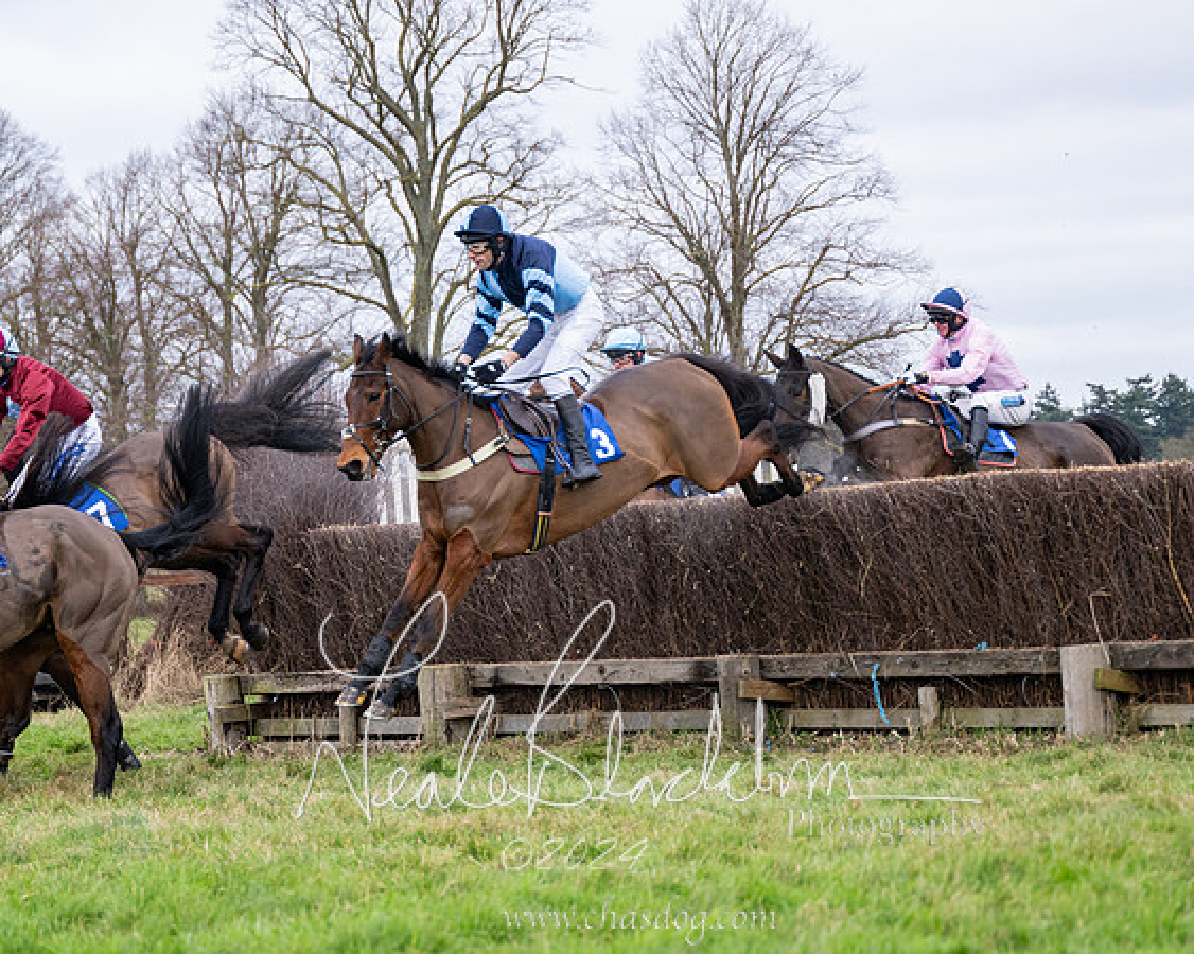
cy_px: 472
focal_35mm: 126
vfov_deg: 12.2
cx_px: 458
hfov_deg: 15.3
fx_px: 4450
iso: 800
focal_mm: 98
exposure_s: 1/1000
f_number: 4
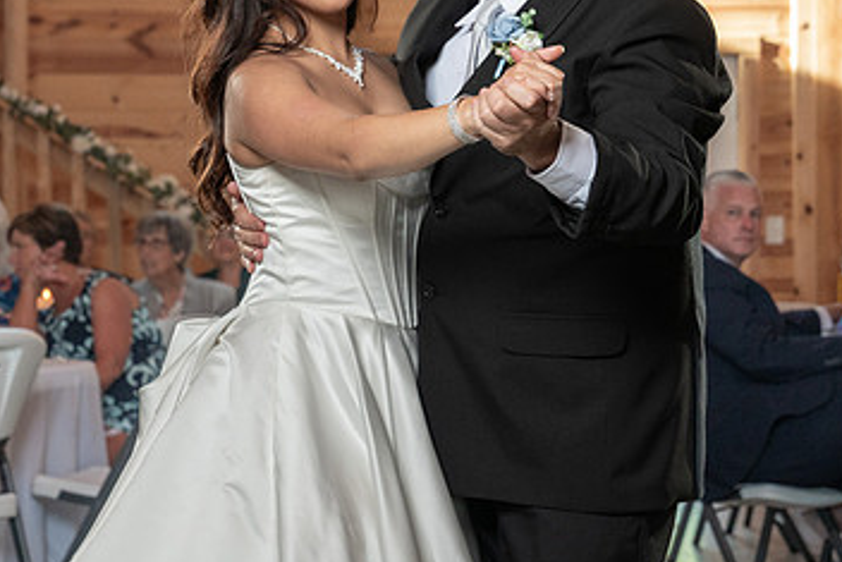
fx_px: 2995
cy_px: 185
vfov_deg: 10.7
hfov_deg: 16.0
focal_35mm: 128
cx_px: 473
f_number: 5.6
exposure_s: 1/200
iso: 2000
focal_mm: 70
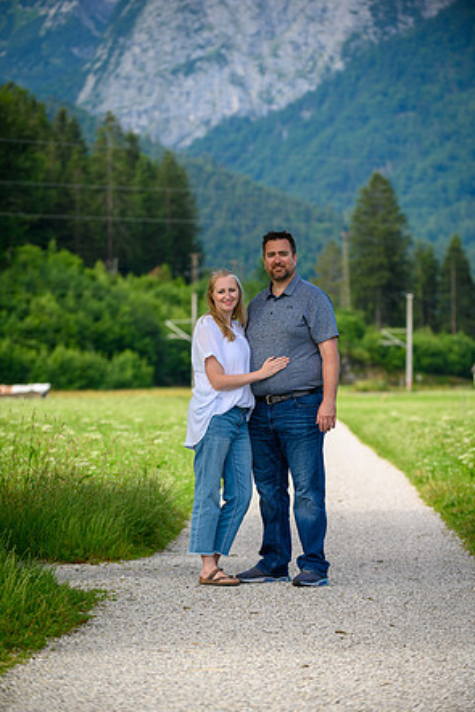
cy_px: 356
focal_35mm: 122
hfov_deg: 11.2
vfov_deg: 16.8
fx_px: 2413
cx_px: 239
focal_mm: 120
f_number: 4
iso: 125
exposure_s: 1/1000
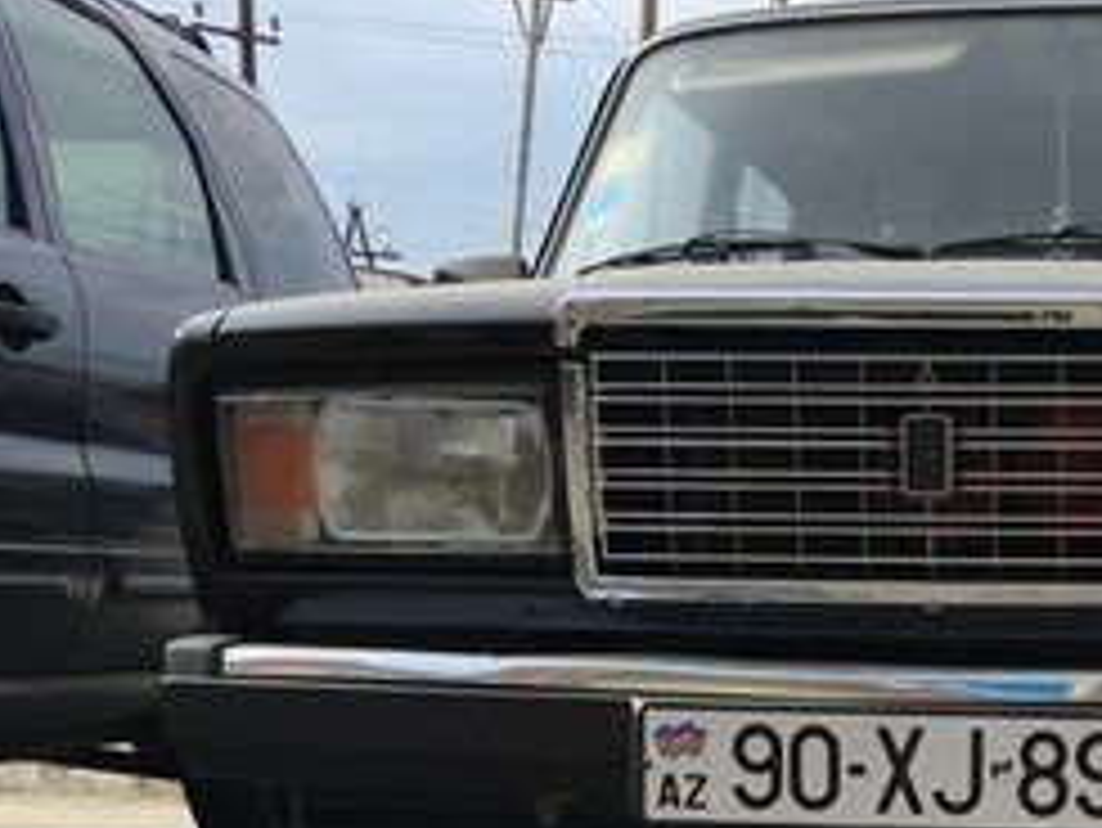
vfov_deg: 18.0
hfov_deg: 24.1
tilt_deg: -10.6
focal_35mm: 78
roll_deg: -1.5
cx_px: 1048
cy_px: 992
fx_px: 2484
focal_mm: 4.15
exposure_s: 1/693
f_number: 2.2
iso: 25
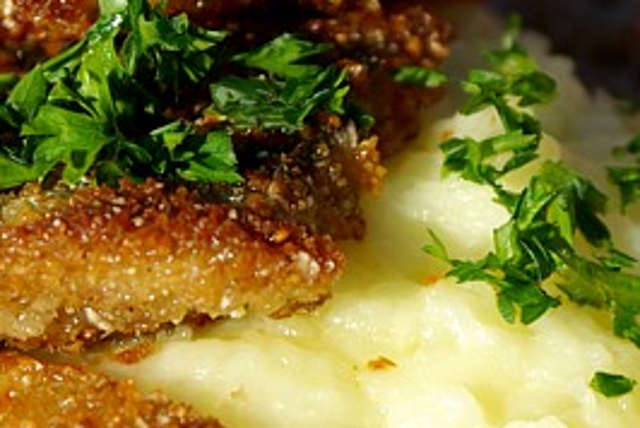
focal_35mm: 294
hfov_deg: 7.0
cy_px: 353
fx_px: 5232
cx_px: 342
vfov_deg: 4.7
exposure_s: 1/1600
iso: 250
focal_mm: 58
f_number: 6.3
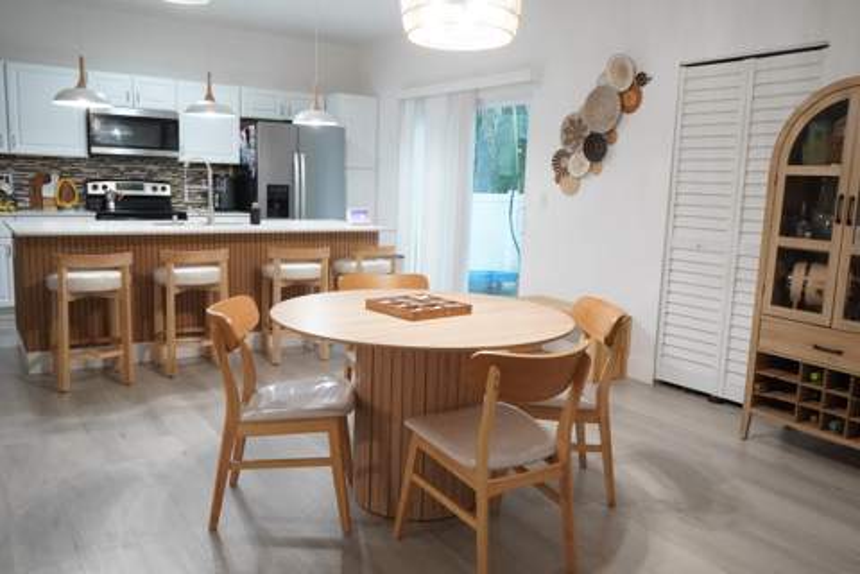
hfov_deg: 63.7
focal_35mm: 29
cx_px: 430
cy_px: 287
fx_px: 693
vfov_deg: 45.0
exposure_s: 1/125
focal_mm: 29
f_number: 5.6
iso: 6400
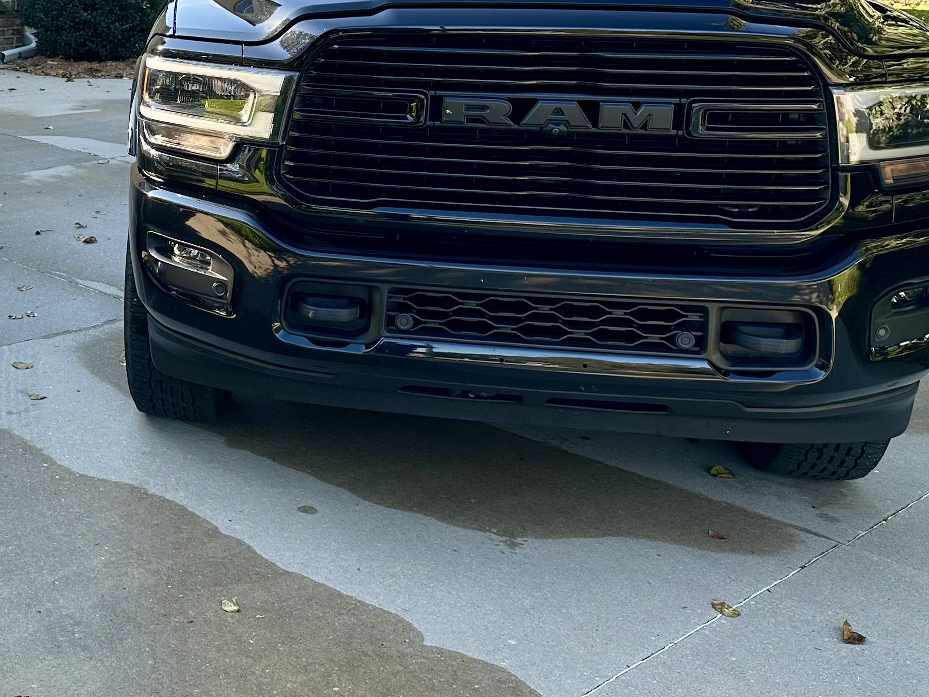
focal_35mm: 52
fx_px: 1396
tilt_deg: -7.2
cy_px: 135
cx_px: -51
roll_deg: +1.2
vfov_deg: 27.5
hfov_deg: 33.0
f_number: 1.78
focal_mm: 6.86
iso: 80
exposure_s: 1/452
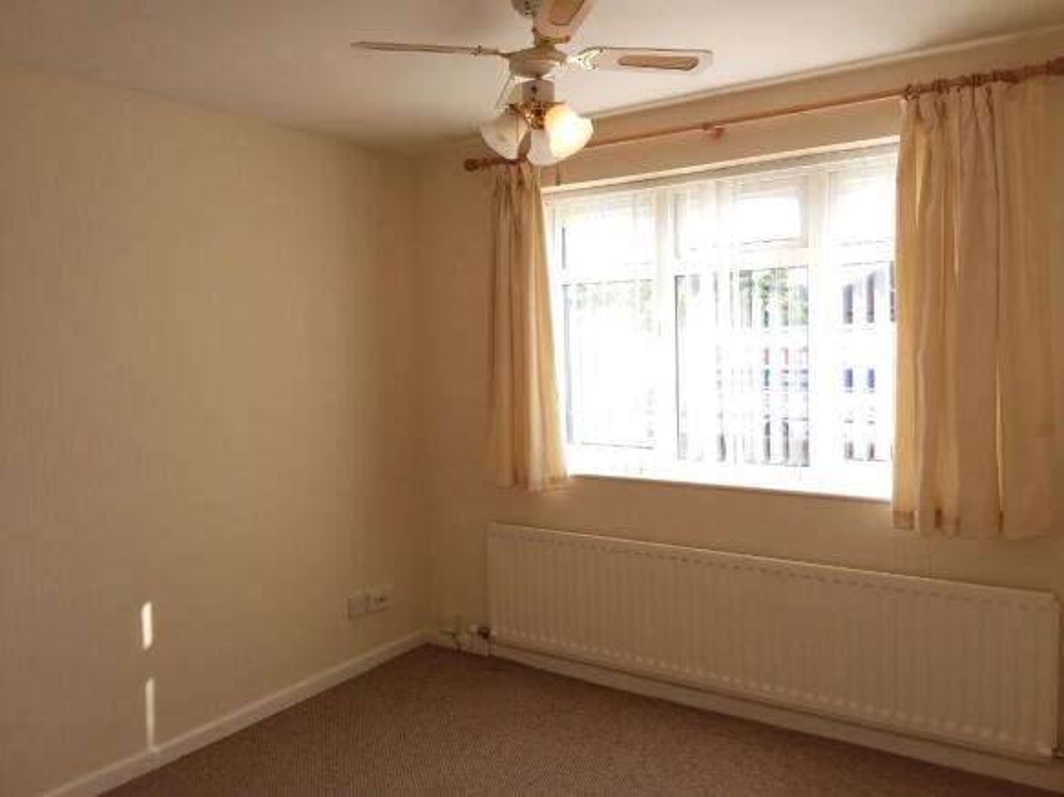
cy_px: 398
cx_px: 532
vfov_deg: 51.3
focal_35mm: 27
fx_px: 830
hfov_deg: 65.3
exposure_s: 1/169
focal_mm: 2.91
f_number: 1.9
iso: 40
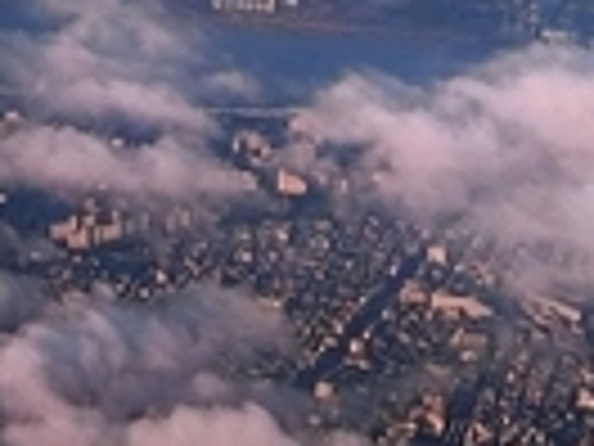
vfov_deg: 5.4
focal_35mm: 261
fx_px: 4479
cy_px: -797
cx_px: 108
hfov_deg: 7.6
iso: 80
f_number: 3.9
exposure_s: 1/500
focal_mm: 9.1
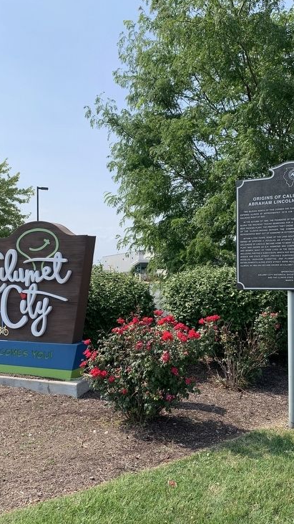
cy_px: 284
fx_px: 430
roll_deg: +1.7
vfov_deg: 62.5
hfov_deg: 37.8
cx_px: 155
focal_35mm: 31
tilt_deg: +1.3
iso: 25
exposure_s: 1/1536
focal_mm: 4.25
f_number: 1.8
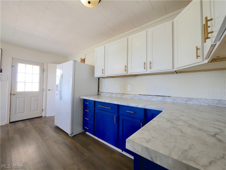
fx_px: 91
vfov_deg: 85.7
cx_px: 113
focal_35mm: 14
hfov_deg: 102.0
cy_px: 85
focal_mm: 7
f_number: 4
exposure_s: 1/60
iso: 400
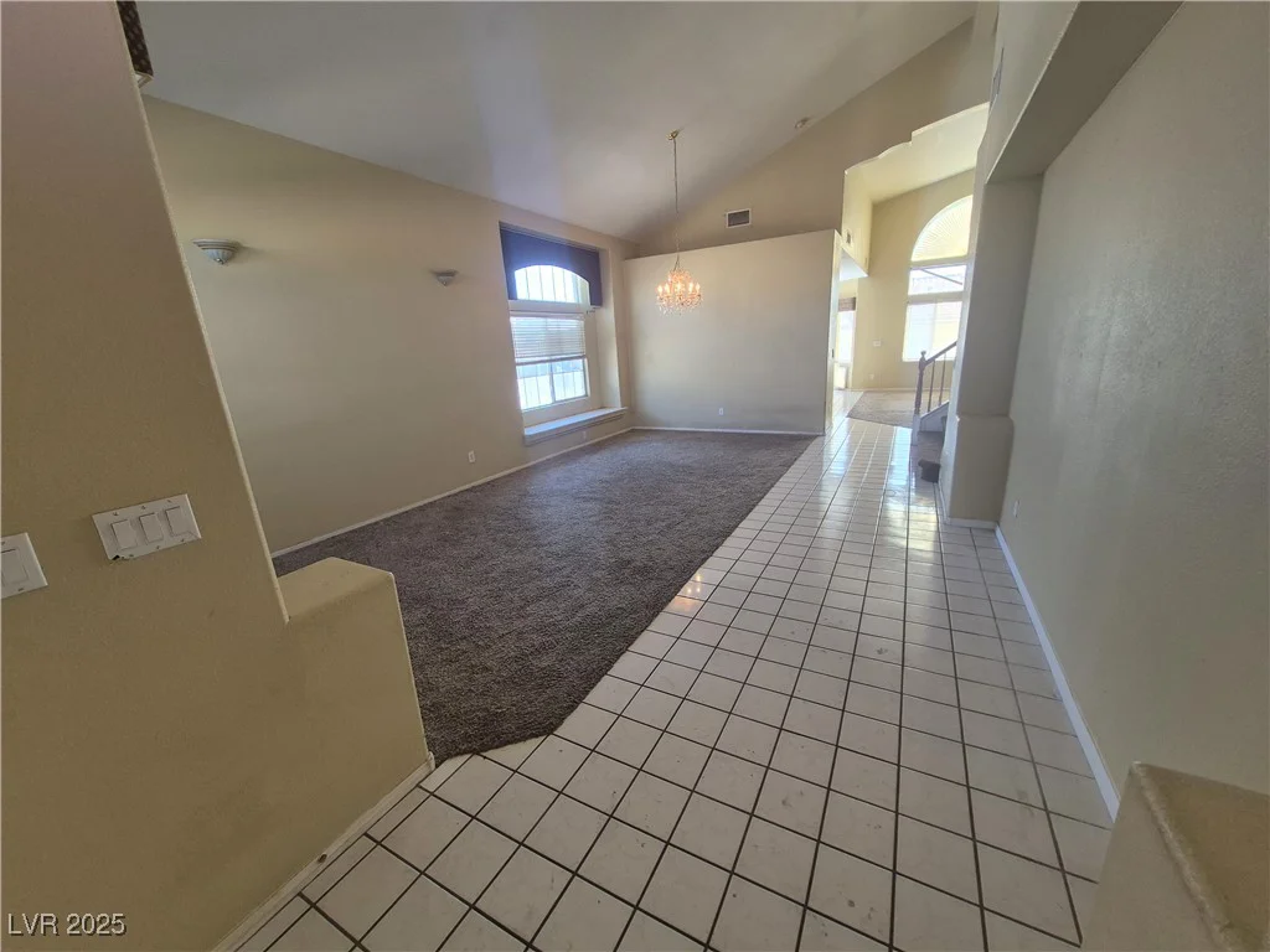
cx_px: 635
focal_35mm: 13
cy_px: 476
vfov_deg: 89.9
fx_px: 477
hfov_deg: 106.2
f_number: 2.2
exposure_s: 1/60
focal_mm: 1.74
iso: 100
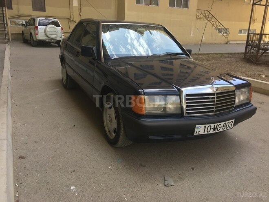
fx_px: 225
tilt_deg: -16.4
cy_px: 101
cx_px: 134
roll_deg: -1.9
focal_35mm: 29
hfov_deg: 61.7
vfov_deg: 48.2
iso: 25
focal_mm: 4.15
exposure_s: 1/155
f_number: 2.2
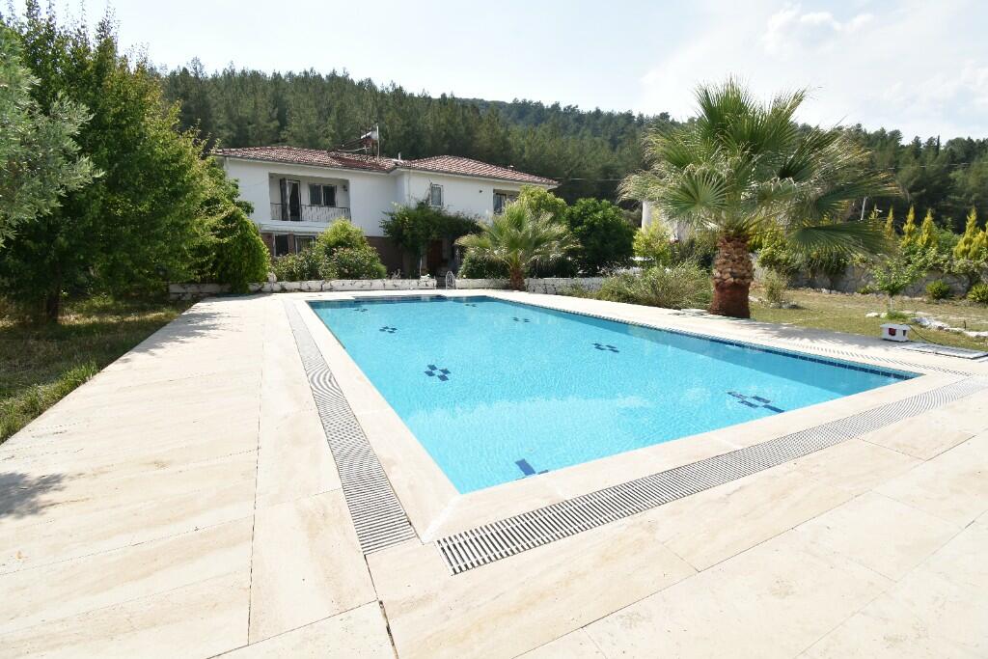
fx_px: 412
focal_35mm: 15
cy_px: 330
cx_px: 494
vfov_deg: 77.3
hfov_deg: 100.4
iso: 200
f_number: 10
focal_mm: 10
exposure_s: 1/250
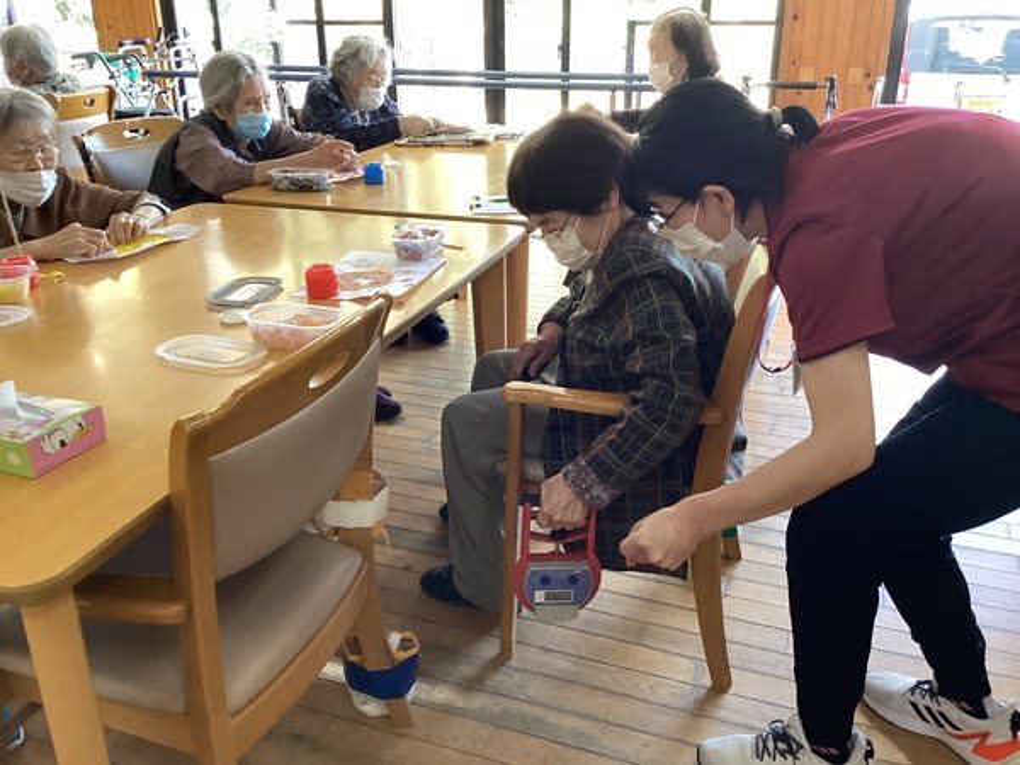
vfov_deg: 45.4
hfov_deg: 58.4
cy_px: 382
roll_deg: +0.4
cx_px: 510
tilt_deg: -23.2
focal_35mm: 31
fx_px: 913
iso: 160
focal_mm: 3.3
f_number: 2.4
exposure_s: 1/60
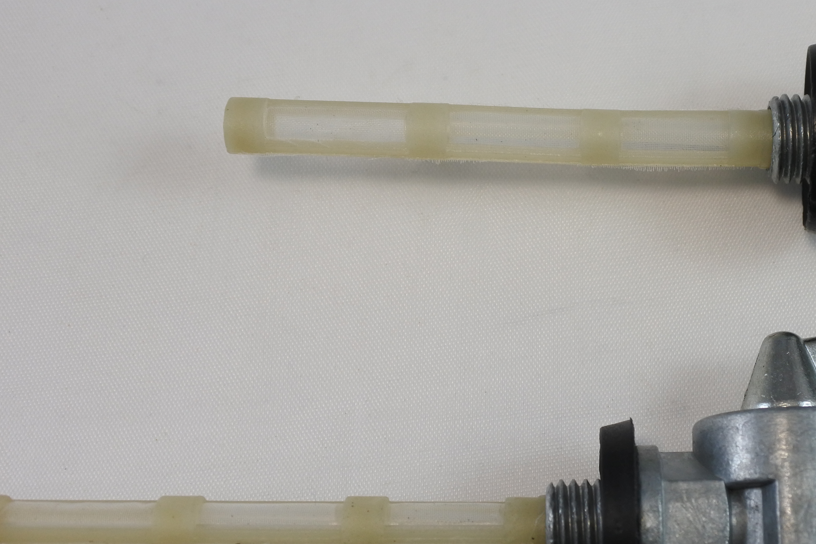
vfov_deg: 23.0
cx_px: 614
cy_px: 275
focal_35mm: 59
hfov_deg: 33.3
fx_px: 1337
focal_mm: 12.3
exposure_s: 1/250
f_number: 3.8
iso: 250
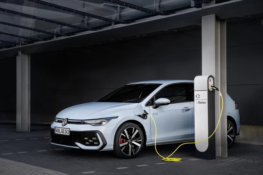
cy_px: 88
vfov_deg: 22.6
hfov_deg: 33.4
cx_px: 132
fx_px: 438
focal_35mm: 60
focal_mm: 60
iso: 200
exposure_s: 1/80
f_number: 8
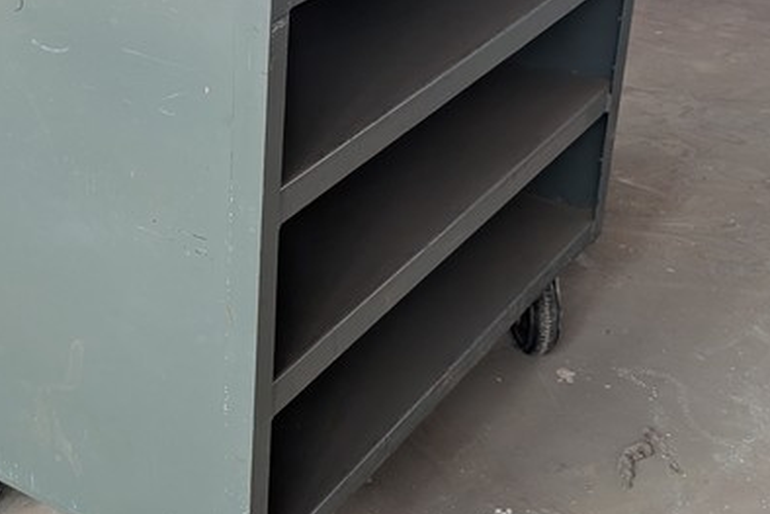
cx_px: 256
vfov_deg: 20.7
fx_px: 1391
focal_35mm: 65
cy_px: 89
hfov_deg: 30.7
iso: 17
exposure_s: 1/122
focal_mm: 6.9
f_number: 1.68
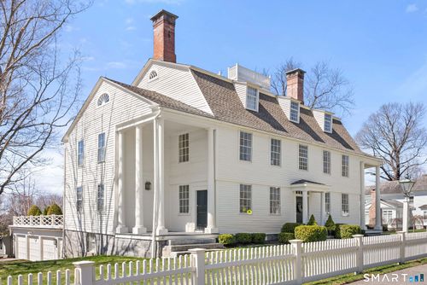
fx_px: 343
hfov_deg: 63.8
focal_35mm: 29
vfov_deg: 45.2
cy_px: 142
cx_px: 214
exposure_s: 1/400
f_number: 8
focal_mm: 28.9
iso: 640
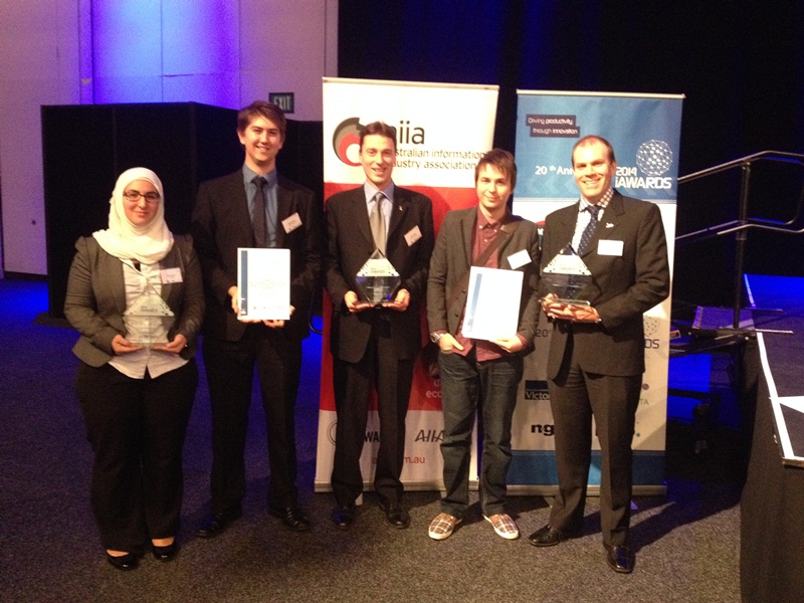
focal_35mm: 35
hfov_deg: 52.6
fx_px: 813
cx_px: 402
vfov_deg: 40.7
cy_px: 302
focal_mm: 4.28
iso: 500
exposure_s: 1/15
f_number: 2.4
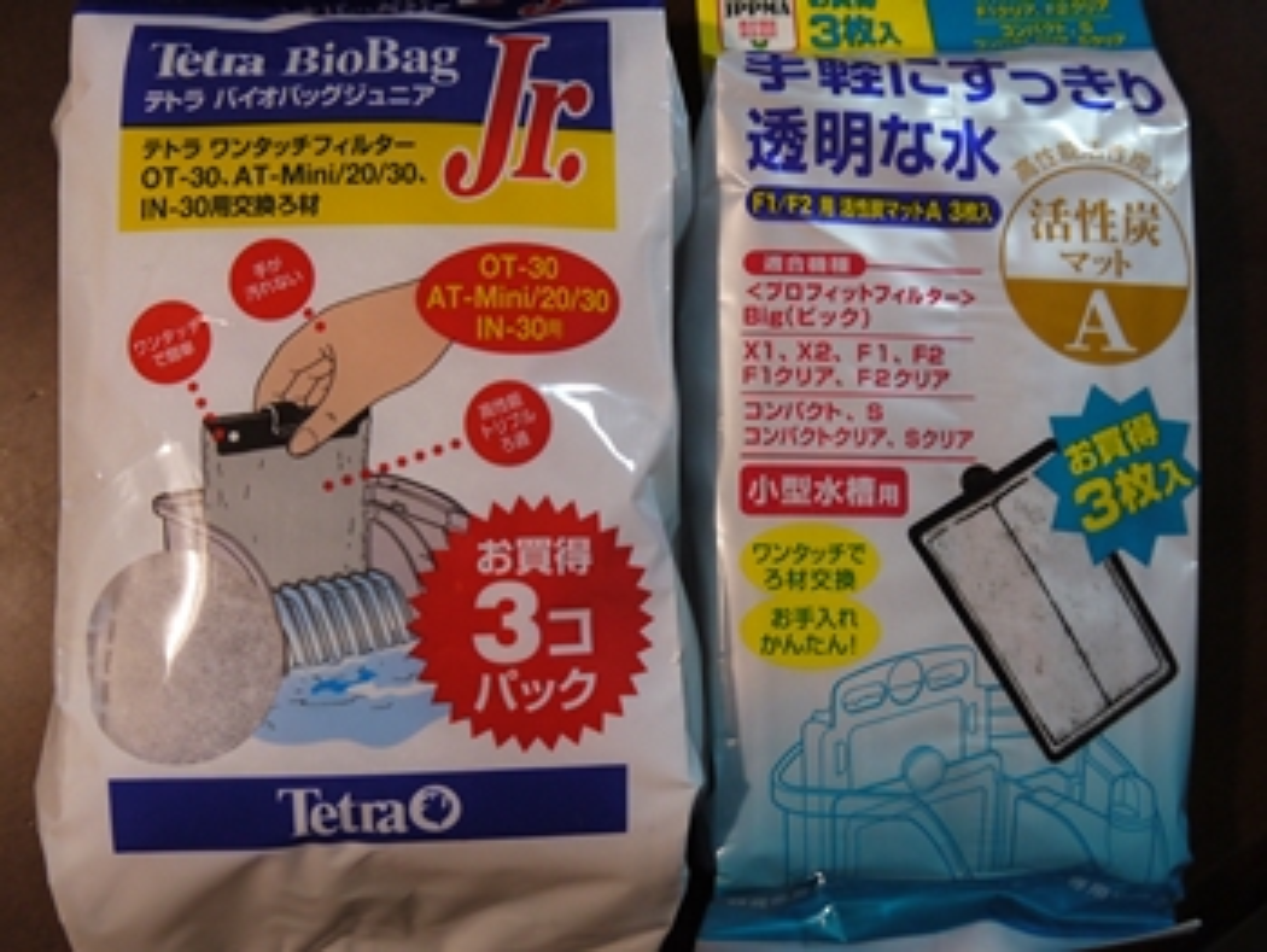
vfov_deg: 32.2
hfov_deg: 42.0
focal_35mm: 45
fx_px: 1648
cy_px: 476
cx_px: 634
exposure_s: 1/30
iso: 400
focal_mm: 16
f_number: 3.8
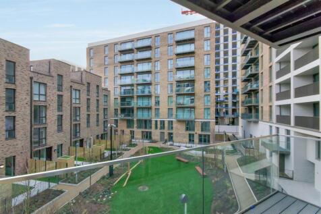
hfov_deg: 100.4
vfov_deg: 77.3
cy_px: 107
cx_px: 160
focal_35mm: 15
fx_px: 134
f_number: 10
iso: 500
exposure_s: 1/320
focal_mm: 10
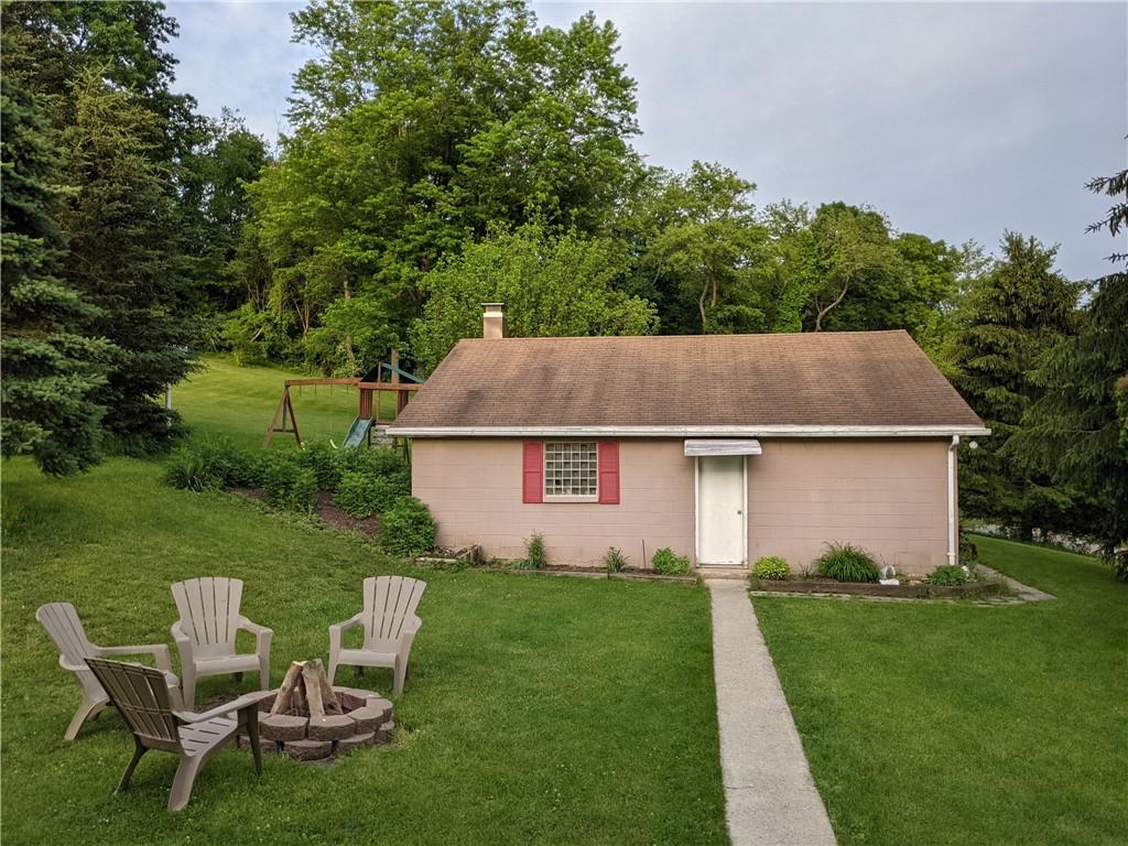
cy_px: 423
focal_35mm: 27
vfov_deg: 51.4
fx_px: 880
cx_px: 564
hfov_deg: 65.3
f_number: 1.73
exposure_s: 1/690
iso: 65
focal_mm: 4.38
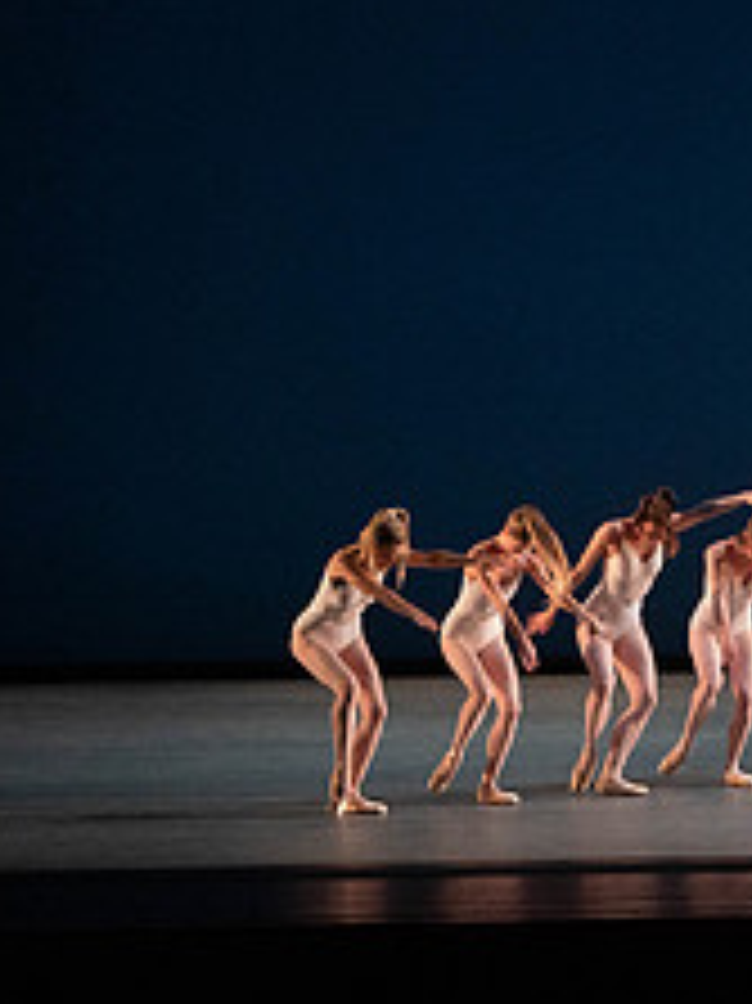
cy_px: 277
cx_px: 1297
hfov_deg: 5.8
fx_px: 7248
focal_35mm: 250
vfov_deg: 7.9
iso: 5000
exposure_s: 1/400
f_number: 6.3
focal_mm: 100
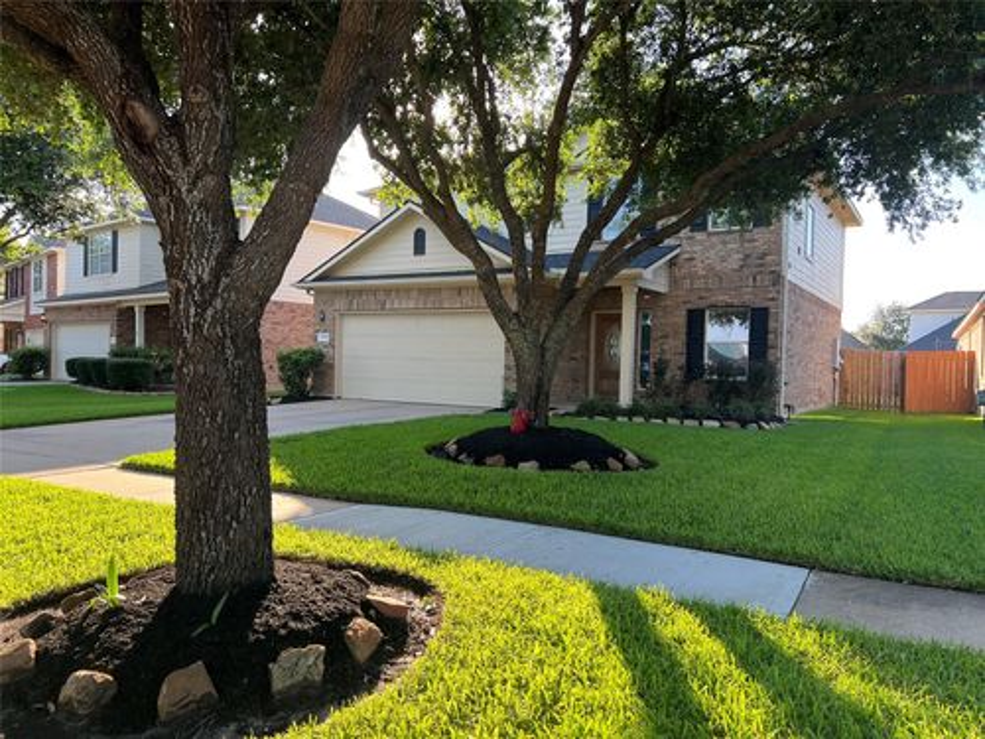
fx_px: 740
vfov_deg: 53.1
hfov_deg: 67.3
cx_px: 492
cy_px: 370
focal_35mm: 26
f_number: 1.5
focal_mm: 5.7
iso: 50
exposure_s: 1/523
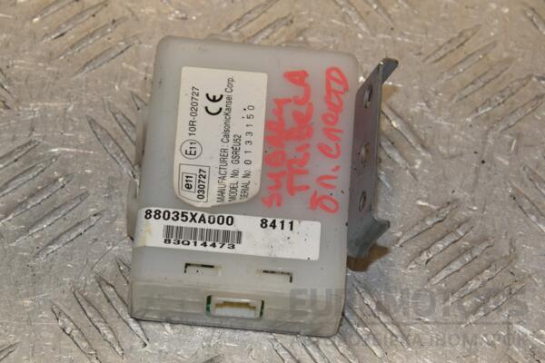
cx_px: 272
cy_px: 182
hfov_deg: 13.0
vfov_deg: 8.7
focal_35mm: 158
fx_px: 2384
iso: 800
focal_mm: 105
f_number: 10
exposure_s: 1/200
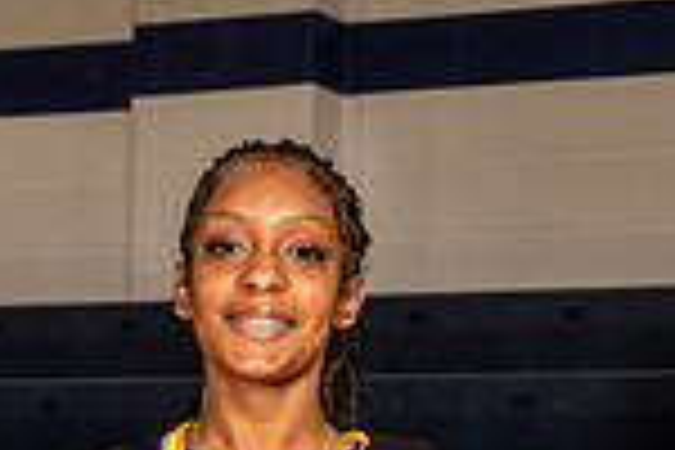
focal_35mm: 150
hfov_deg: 13.7
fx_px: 2812
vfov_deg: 8.5
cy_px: 1004
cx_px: 220
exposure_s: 1/320
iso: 400
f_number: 7.1
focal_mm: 50
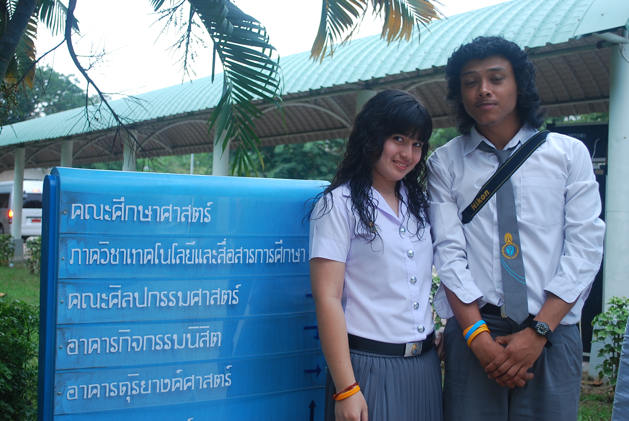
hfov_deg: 41.1
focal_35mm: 48
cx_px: 314
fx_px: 840
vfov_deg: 28.2
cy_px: 210
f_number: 4.8
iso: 200
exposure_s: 1/15
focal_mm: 32
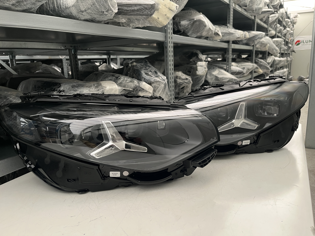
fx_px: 237
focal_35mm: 26
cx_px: 158
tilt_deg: -13.4
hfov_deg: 67.3
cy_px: 118
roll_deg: +2.5
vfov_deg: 53.1
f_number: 1.6
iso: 125
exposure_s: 1/76
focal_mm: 5.1
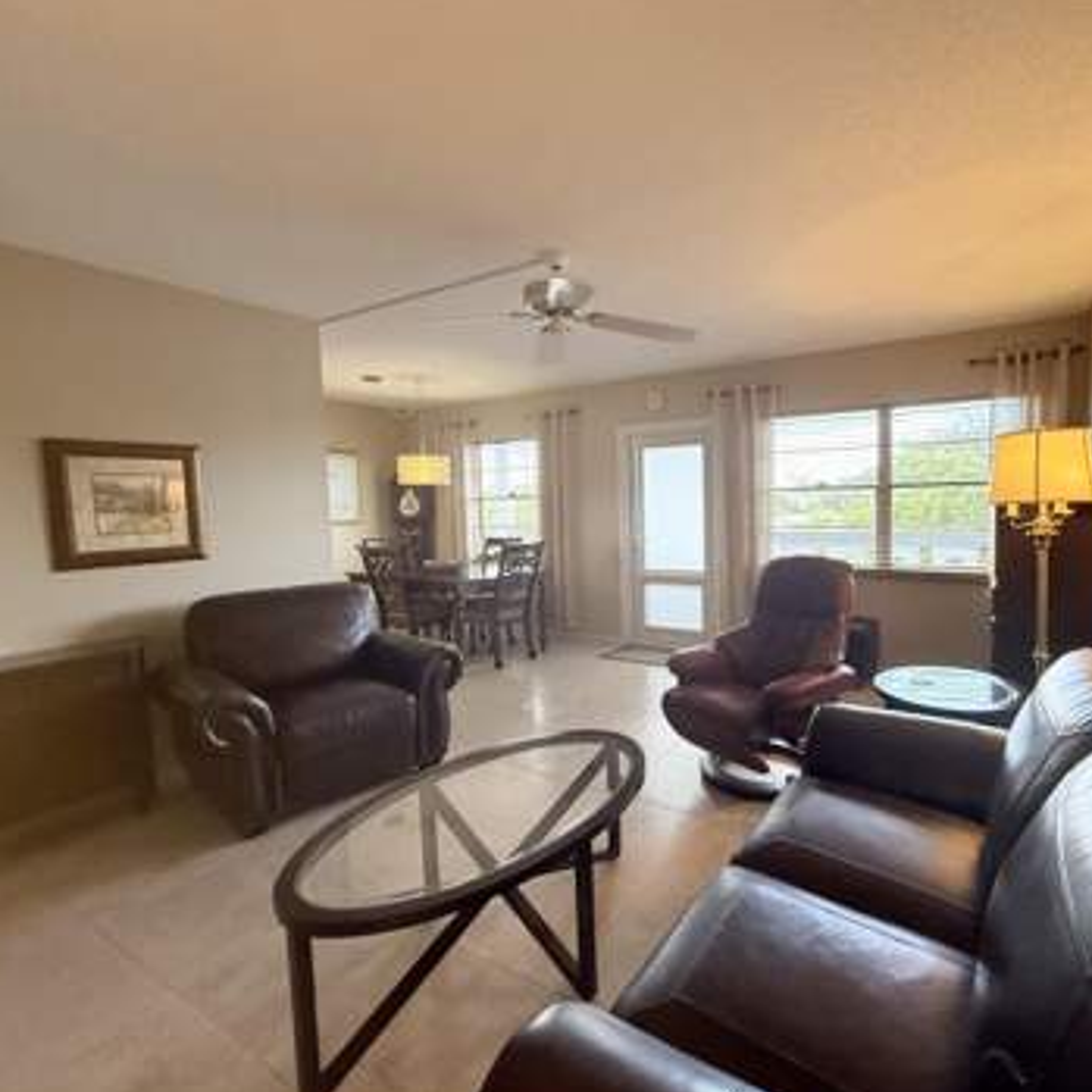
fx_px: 607
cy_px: 546
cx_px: 670
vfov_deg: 84.0
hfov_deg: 82.7
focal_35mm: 17
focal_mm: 2.22
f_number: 2.2
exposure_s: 1/120
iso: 200
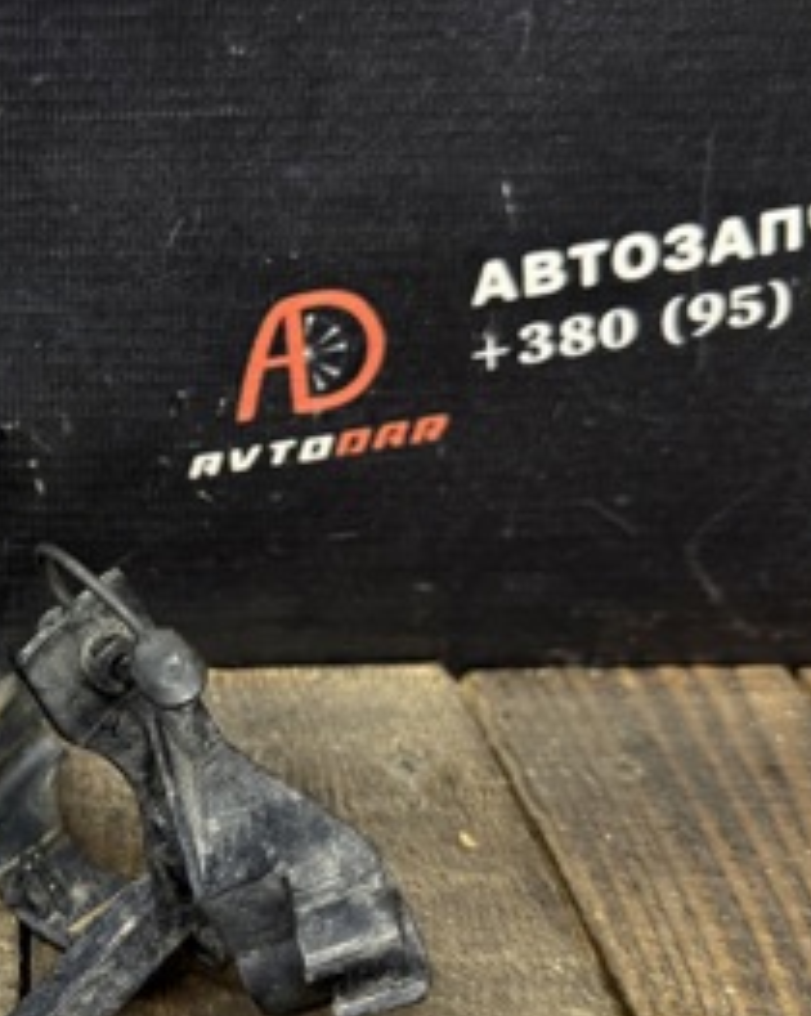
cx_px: -58
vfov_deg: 33.0
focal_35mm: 57
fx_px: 1712
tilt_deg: -24.3
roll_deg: +1.5
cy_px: 572
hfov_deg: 25.0
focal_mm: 6.76
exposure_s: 1/50
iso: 250
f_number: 1.78
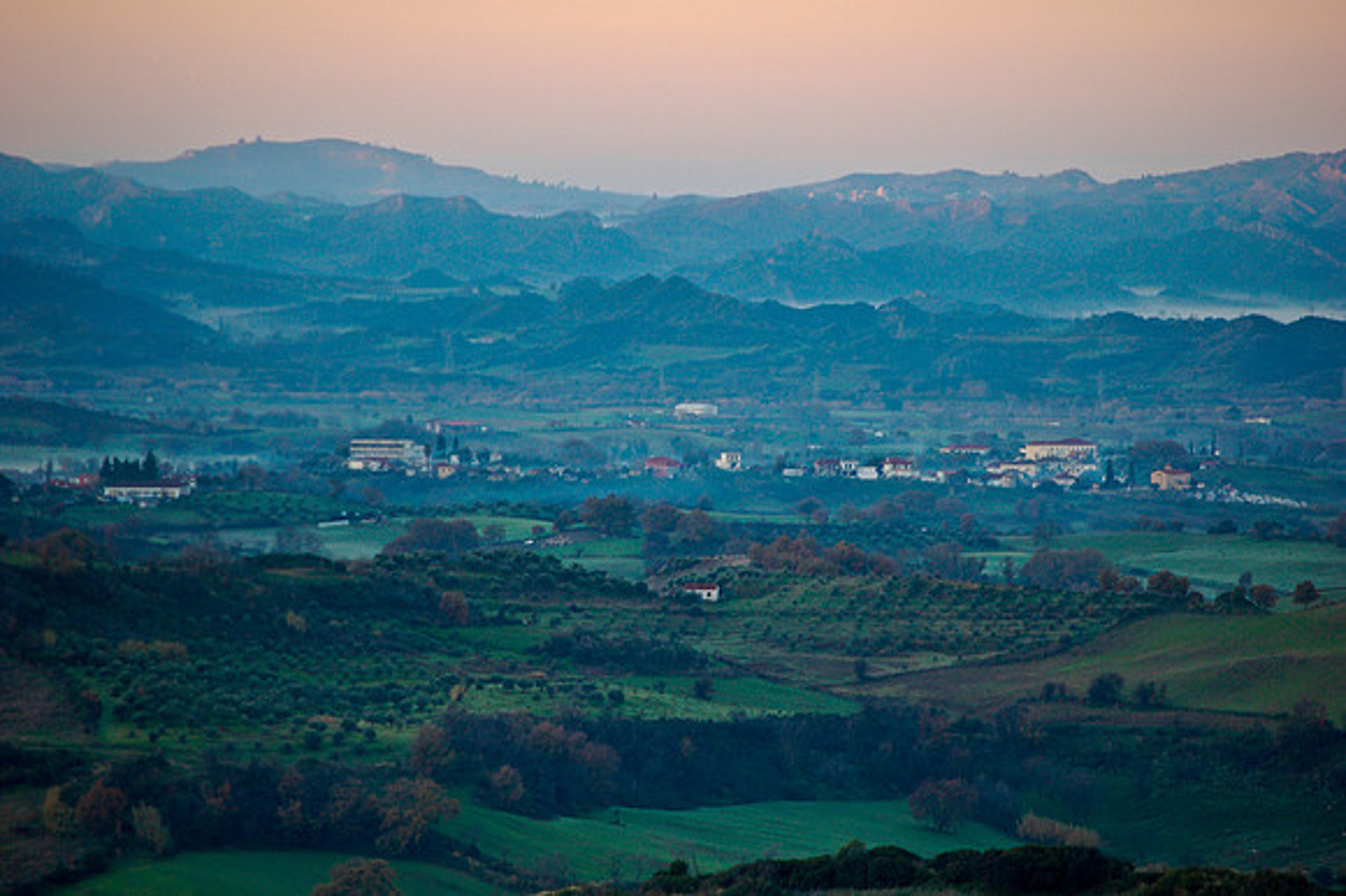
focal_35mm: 202
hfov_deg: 10.2
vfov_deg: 6.8
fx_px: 7567
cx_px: 673
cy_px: 448
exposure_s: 1/125
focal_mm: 135
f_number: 5
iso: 640
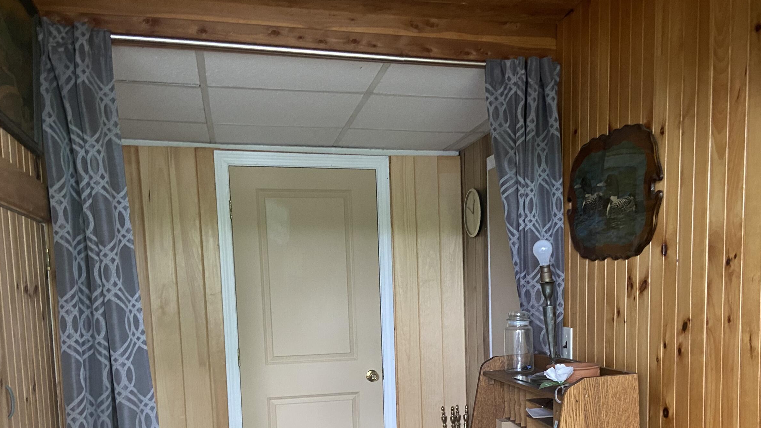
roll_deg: +1.8
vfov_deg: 31.9
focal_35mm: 36
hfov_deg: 55.0
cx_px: 445
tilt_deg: -5.6
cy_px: 350
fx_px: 726
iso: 320
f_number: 1.8
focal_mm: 4.25
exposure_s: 1/60
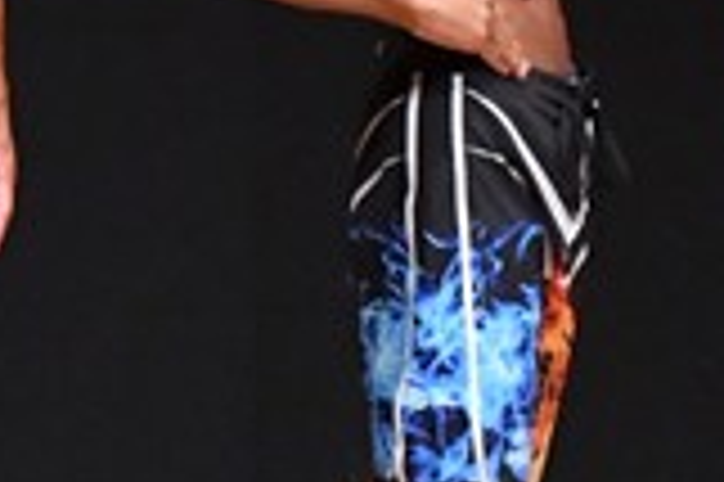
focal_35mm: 1157
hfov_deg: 1.8
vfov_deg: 1.2
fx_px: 23245
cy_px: 158
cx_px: 704
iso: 8000
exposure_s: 1/400
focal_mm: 160
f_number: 5.6
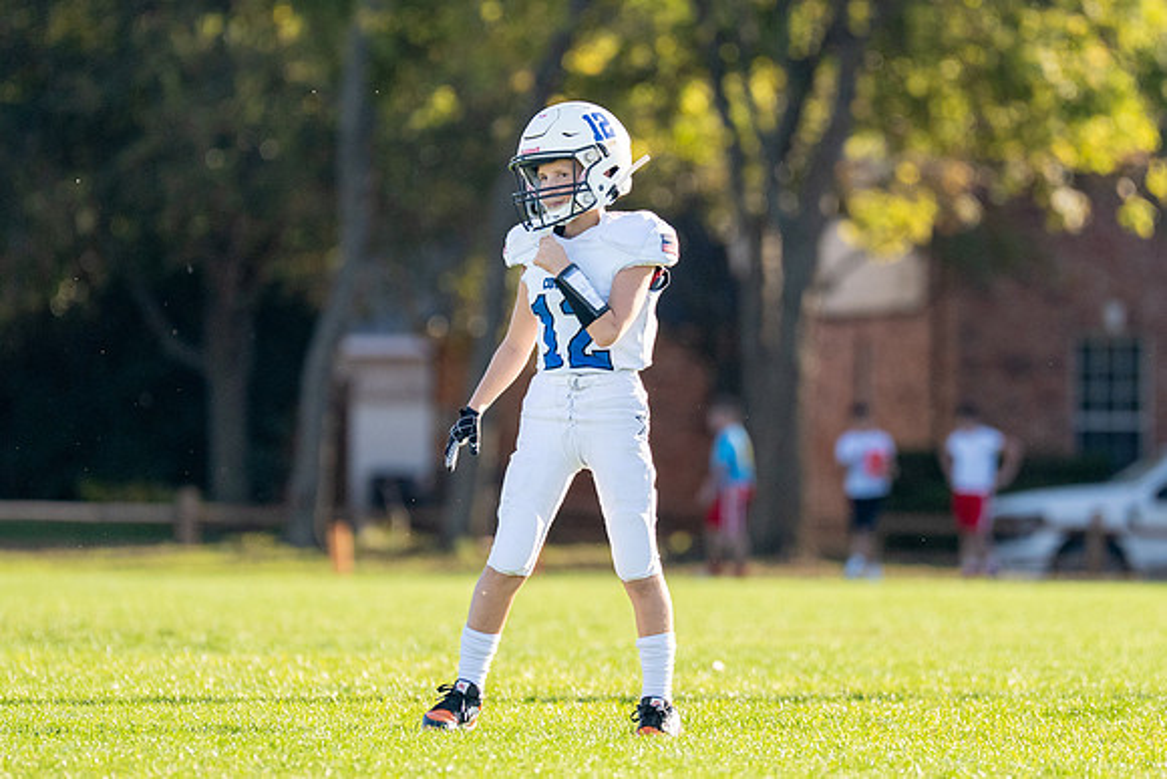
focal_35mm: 430
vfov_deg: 3.2
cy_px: 382
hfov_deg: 4.8
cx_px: 628
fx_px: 13937
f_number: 2.8
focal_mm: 200
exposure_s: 1/3200
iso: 320
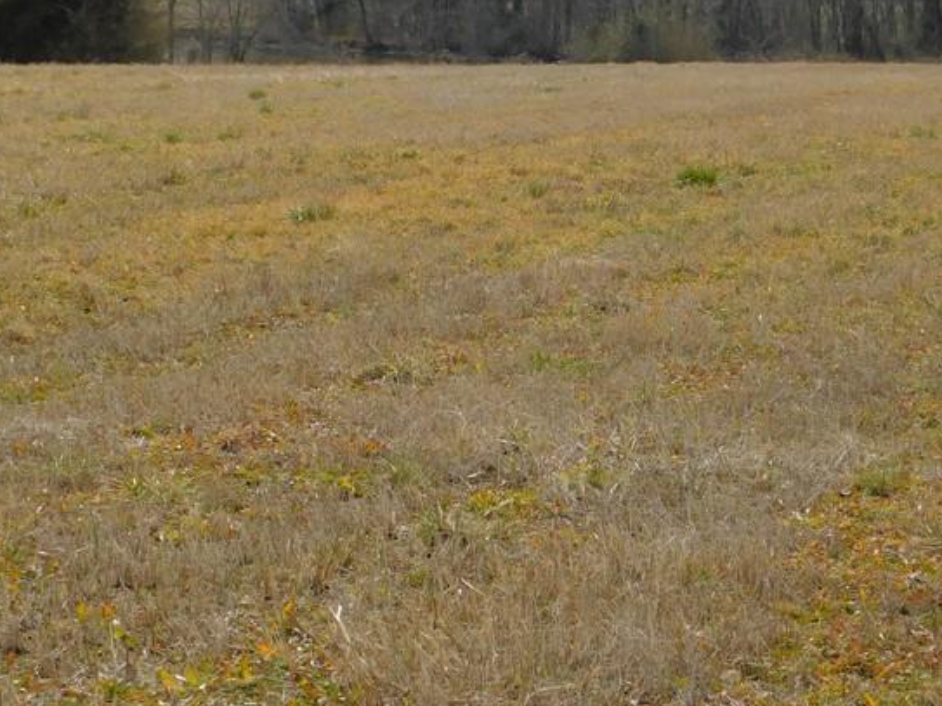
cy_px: 95
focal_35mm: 134
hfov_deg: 14.7
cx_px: 505
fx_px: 3646
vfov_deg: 11.0
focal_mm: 12.6
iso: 125
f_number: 4.3
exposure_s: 1/800
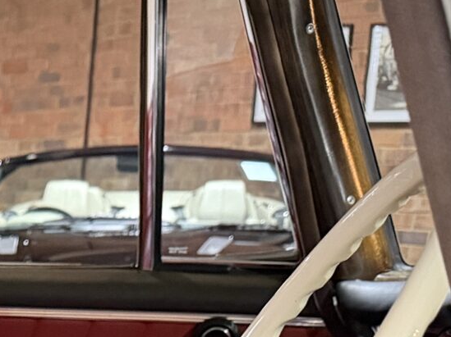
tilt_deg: -20.8
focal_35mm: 112
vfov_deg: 11.4
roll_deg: +0.8
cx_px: -278
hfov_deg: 15.8
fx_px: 1458
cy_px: 745
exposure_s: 1/33
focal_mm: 6.76
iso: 800
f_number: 1.78
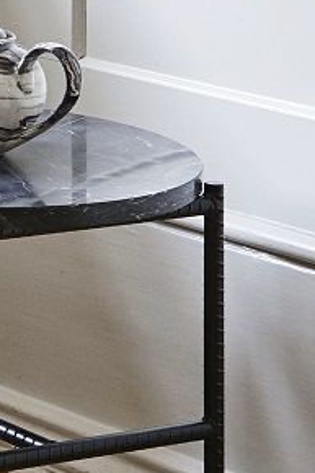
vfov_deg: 8.5
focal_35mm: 236
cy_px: -325
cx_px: -618
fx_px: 3101
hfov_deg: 5.5
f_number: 7.1
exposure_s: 1/1.59
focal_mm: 38
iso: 100
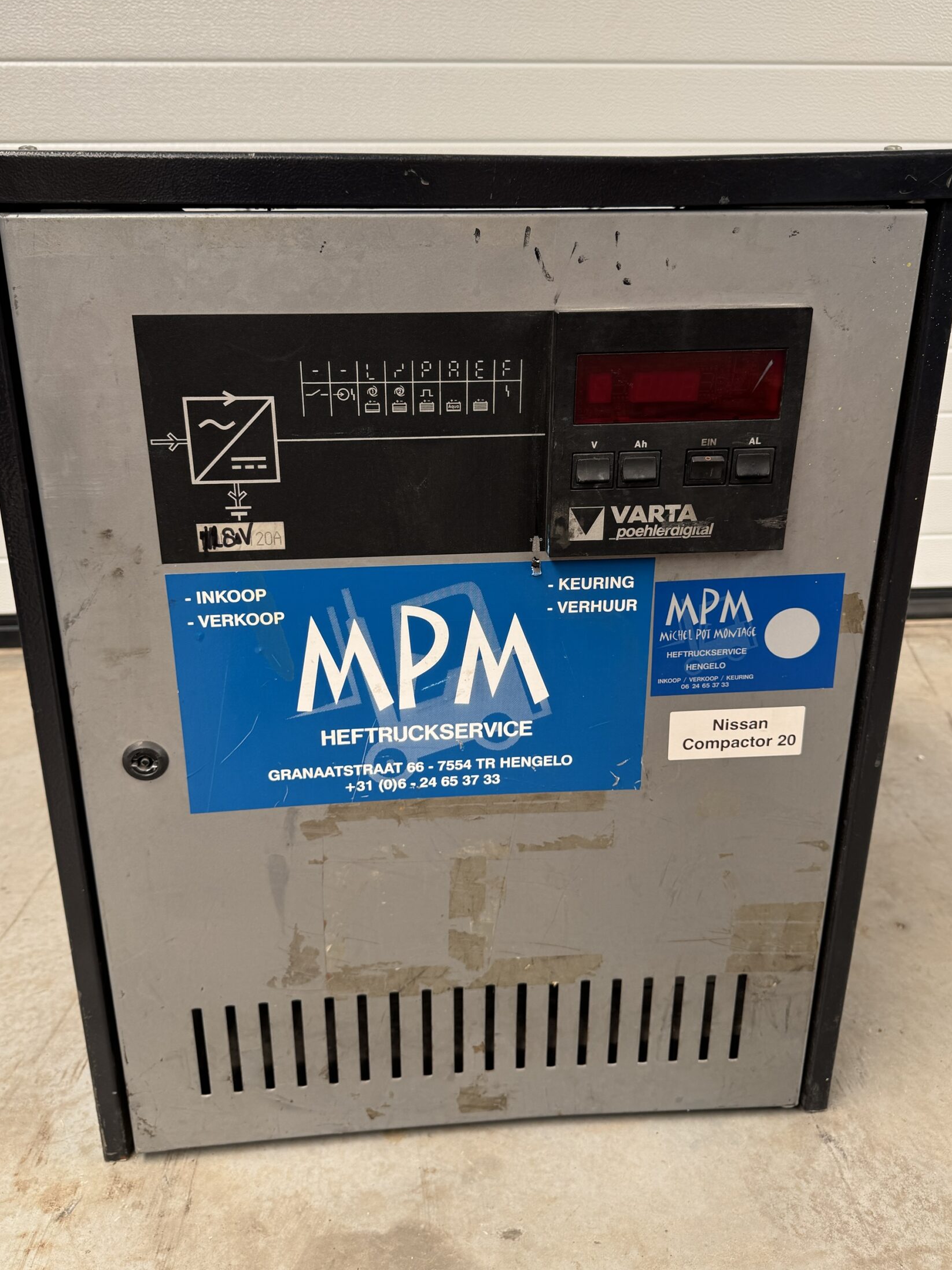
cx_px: 463
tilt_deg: -20.4
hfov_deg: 49.7
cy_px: 585
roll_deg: +0.9
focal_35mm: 28
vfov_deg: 63.3
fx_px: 1027
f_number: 1.78
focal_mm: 6.76
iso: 64
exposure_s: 1/121
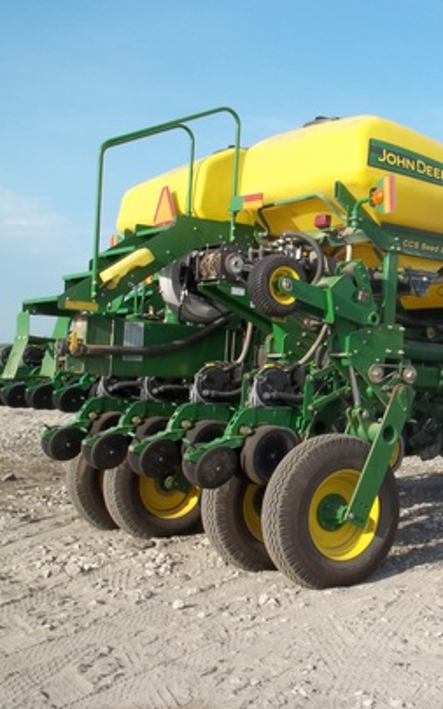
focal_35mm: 47
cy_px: 354
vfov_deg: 42.7
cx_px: 447
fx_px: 908
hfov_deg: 26.0
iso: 64
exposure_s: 1/125
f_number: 8
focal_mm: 5.9
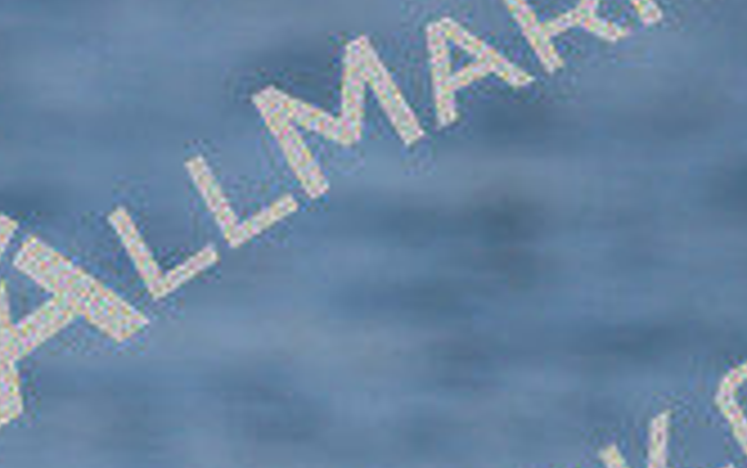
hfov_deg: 1.1
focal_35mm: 1886
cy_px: 2
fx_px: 38422
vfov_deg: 0.7
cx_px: -418
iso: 250
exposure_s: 1/2000
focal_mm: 529
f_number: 6.3
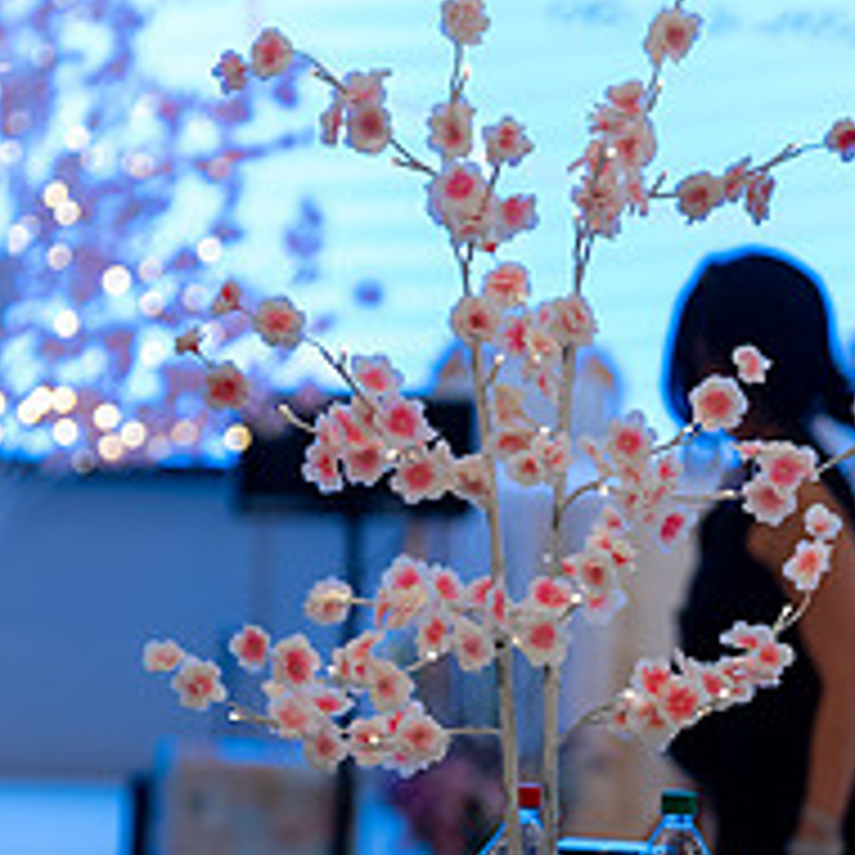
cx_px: 522
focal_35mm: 241
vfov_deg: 7.3
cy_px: 486
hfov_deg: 7.3
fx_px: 6735
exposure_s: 1/400
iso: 1250
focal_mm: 120
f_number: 2.8
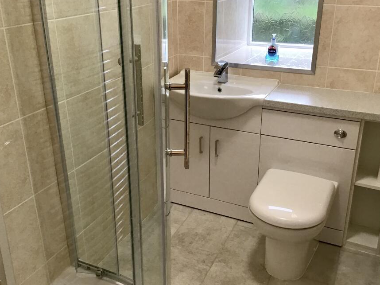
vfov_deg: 38.6
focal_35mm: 37
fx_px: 406
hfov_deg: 50.1
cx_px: 195
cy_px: 130
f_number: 2.4
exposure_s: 1/33
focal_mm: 3.3
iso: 80
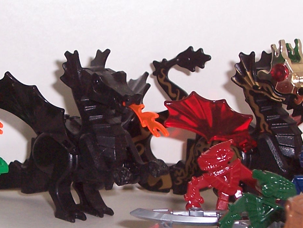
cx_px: 91
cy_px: 182
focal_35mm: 104
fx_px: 911
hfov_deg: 18.8
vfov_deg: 14.2
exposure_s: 1/60
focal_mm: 7
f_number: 3
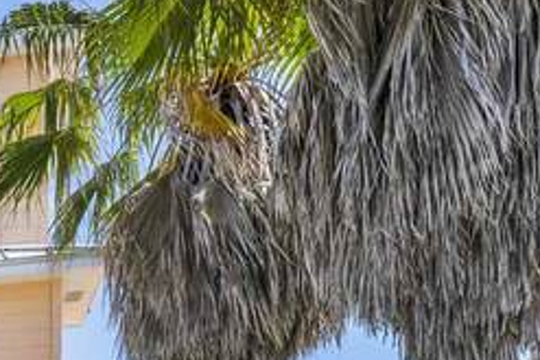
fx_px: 1321
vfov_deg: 13.7
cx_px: -590
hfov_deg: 16.5
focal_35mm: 88
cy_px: 673
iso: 400
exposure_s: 1/800
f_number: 11
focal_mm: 17
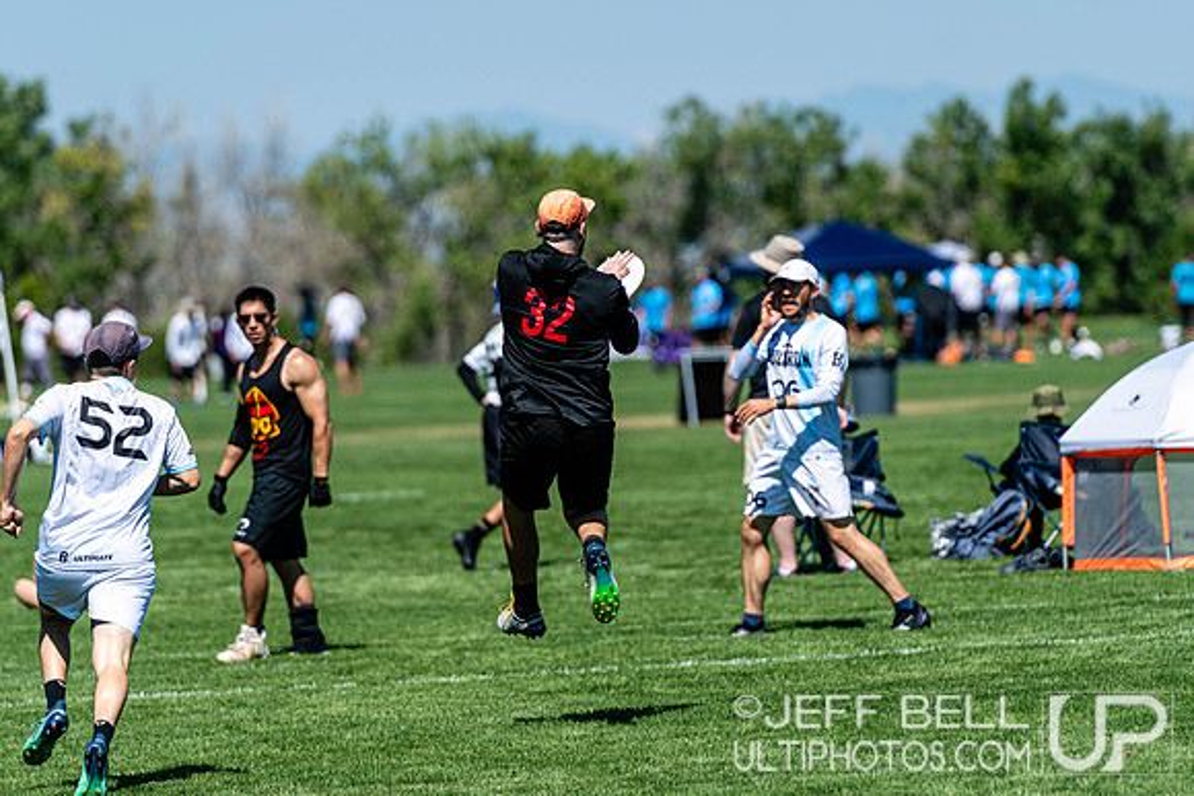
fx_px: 9952
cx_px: 597
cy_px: 398
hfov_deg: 6.9
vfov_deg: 4.6
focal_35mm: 300
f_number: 3.2
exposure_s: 1/2500
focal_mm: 200
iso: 125
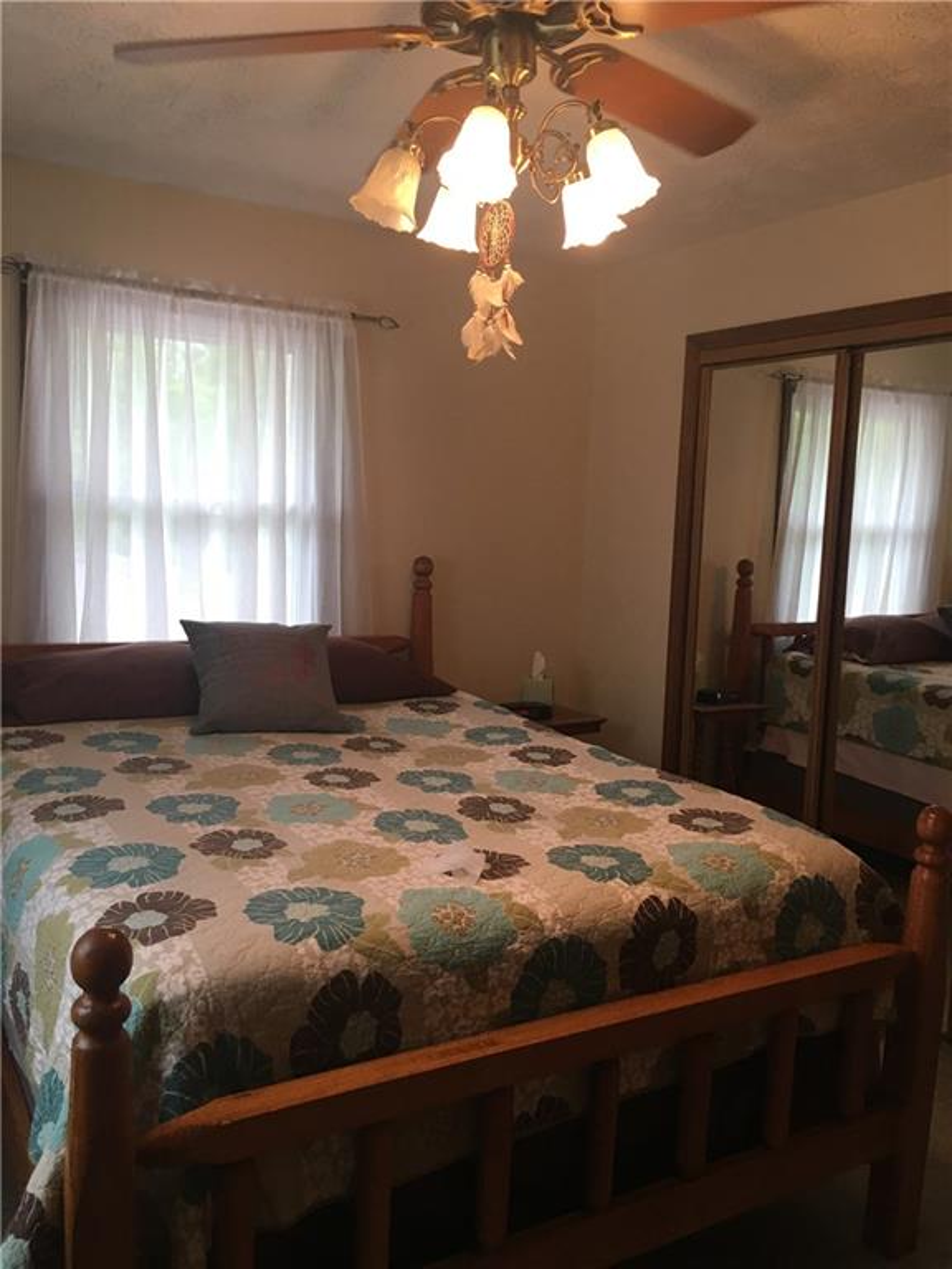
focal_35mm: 29
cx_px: 476
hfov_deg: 48.2
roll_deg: -1.7
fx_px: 1063
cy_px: 634
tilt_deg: -3.4
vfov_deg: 61.7
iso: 40
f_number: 2.2
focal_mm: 4.15
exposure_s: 1/30
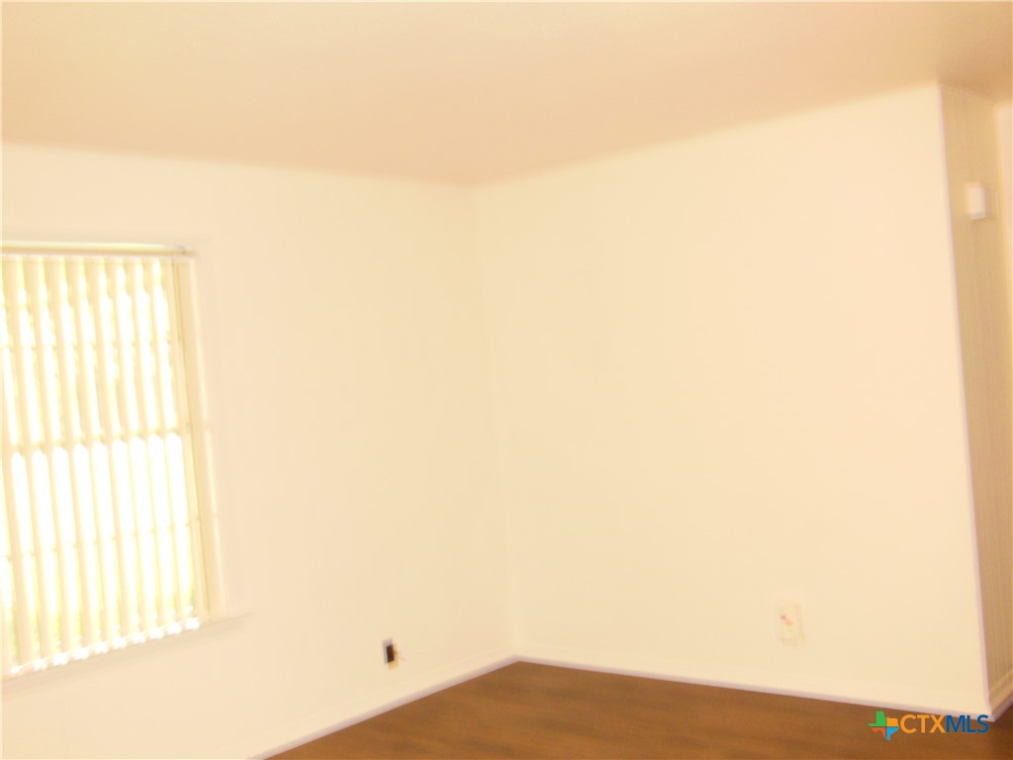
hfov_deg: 47.9
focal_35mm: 39
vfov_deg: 36.8
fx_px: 1141
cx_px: 506
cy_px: 380
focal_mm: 6.9
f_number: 4.1
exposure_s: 1/4
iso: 400
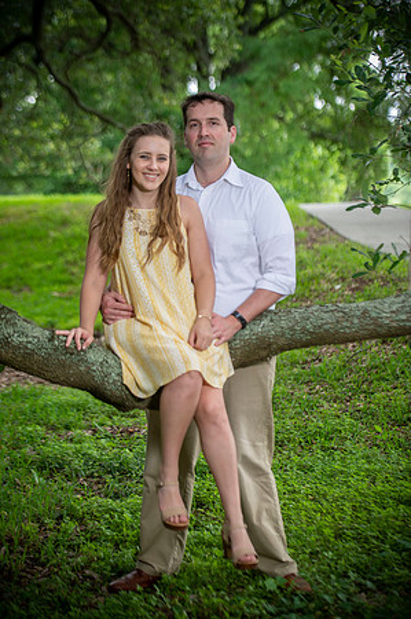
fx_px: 1476
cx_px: 206
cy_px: 310
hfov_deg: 15.9
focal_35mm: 86
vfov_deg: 23.7
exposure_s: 1/100
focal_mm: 86
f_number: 2.8
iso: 125
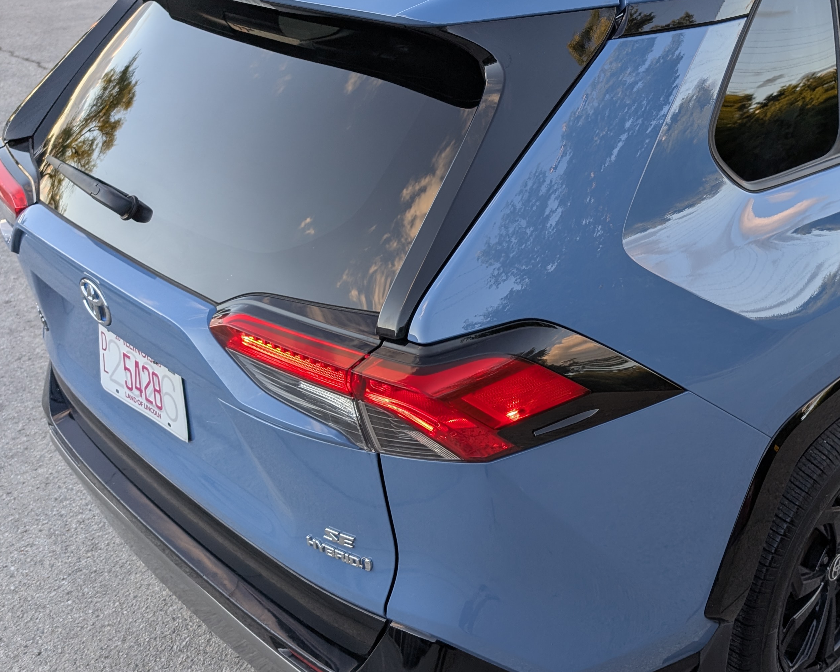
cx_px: 673
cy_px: 333
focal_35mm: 38
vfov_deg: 39.2
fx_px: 945
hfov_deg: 45.5
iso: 21
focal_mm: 6.9
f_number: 1.68
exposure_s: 1/56.2
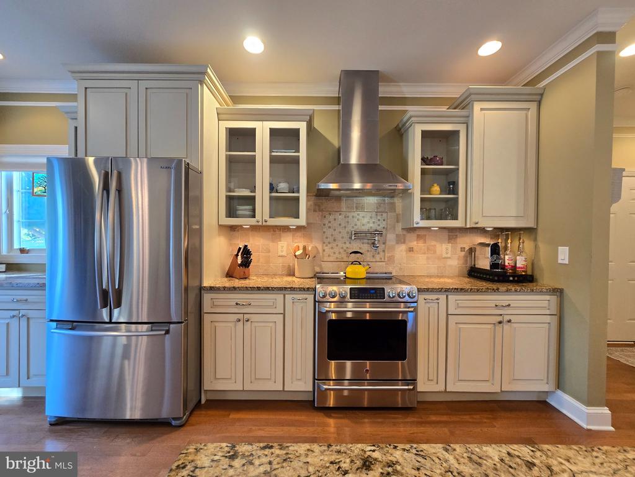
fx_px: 238
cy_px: 238
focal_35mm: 13
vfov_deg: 89.9
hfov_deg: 106.2
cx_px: 318
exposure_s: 1/60
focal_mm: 2.2
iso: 200
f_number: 2.2
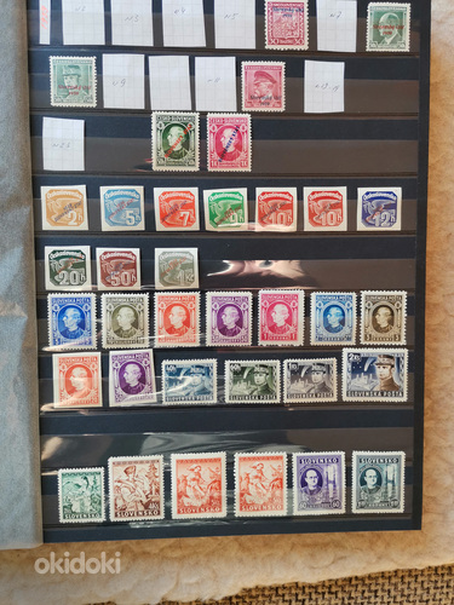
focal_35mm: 26
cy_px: 302
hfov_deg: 53.1
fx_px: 455
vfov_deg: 67.3
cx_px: 227
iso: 100
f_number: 1.8
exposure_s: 1/100
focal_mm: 4.75
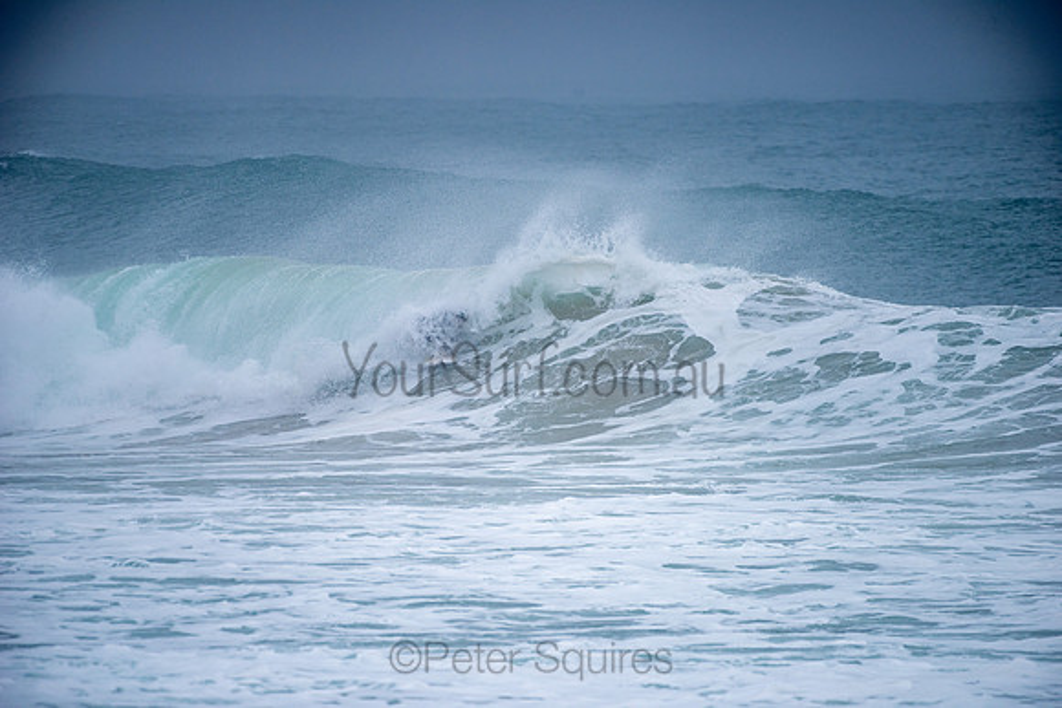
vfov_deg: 2.8
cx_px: 531
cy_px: 354
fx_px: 14753
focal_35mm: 500
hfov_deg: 4.1
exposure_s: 1/1000
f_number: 5.6
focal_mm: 500
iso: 220
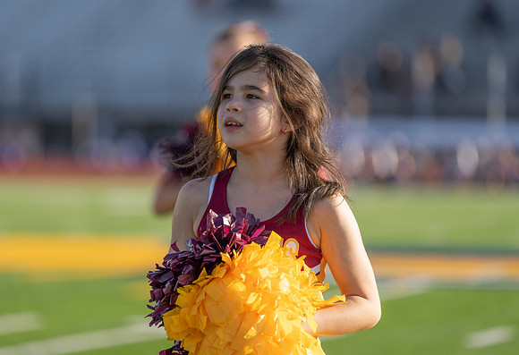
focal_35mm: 227
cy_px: 157
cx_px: 222
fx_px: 3295
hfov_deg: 9.0
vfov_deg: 6.2
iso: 100
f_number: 2.8
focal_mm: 200
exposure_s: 1/1250
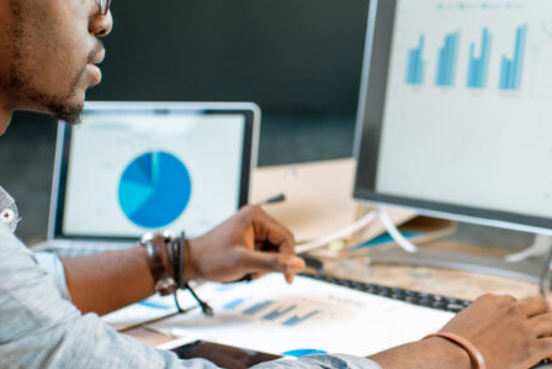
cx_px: 400
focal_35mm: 80
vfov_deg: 17.1
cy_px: 186
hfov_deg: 25.1
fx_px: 1227
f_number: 2.2
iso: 250
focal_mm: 35
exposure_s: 1/160
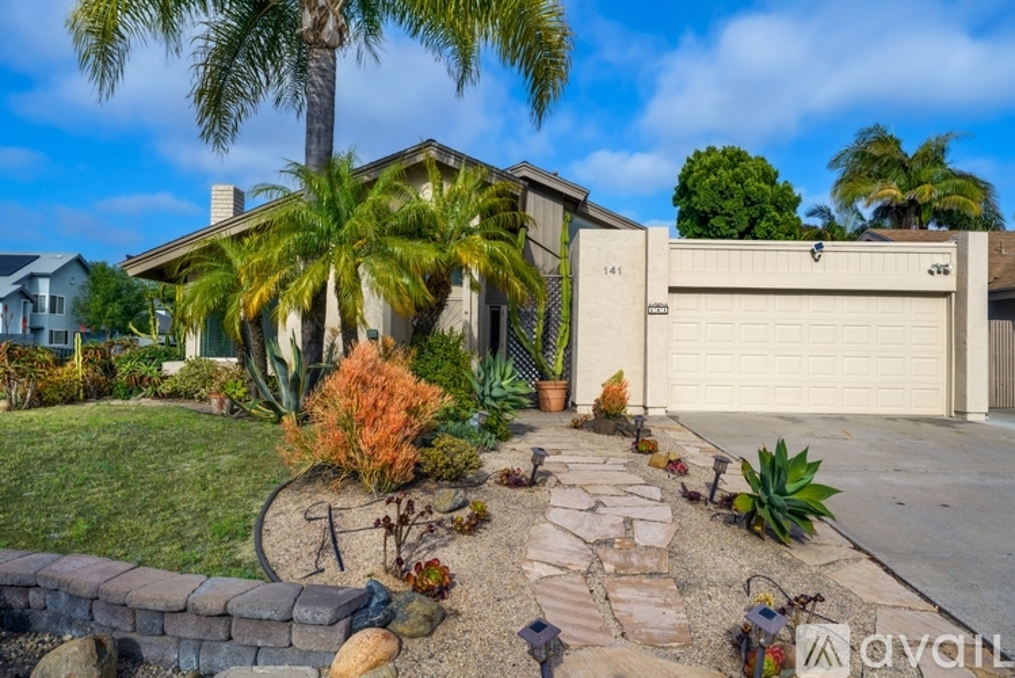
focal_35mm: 24
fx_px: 677
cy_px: 339
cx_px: 508
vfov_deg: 53.2
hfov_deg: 73.7
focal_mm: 24
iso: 100
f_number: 9
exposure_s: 1/250
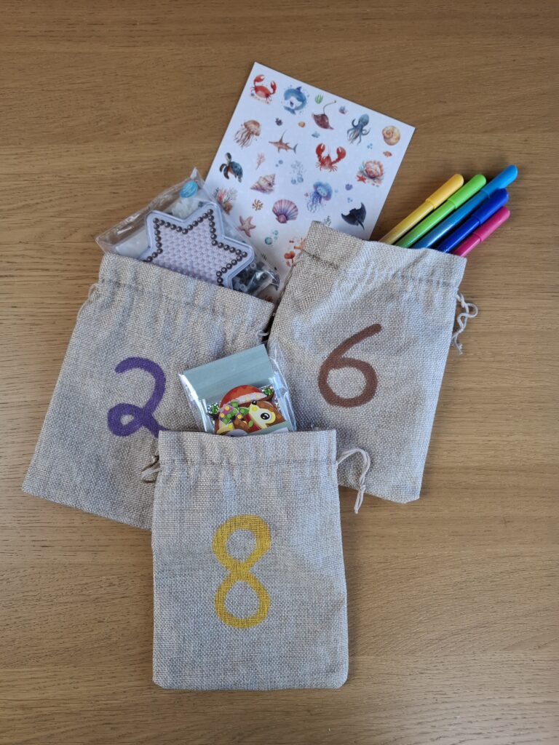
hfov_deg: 58.9
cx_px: 280
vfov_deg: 73.9
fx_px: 495
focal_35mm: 23
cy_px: 372
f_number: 1.8
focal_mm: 5.54
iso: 160
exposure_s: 1/100
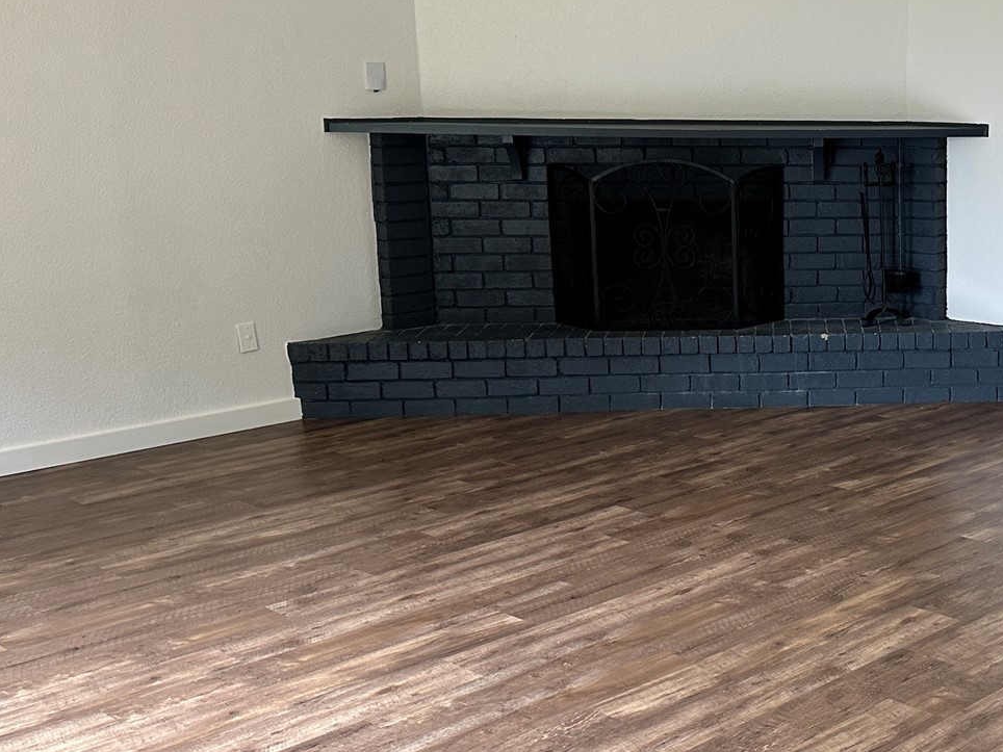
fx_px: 1478
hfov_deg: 34.2
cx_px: 998
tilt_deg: -10.6
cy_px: 337
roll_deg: -0.2
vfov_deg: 28.5
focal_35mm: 51
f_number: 1.78
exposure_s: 1/121
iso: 160
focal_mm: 6.86
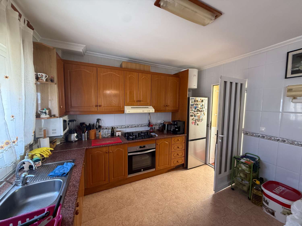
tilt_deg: -4.9
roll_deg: -1.1
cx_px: 151
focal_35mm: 14
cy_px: 113
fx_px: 122
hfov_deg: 102.1
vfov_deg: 85.7
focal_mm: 2.22
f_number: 2.2
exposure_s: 1/100
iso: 250
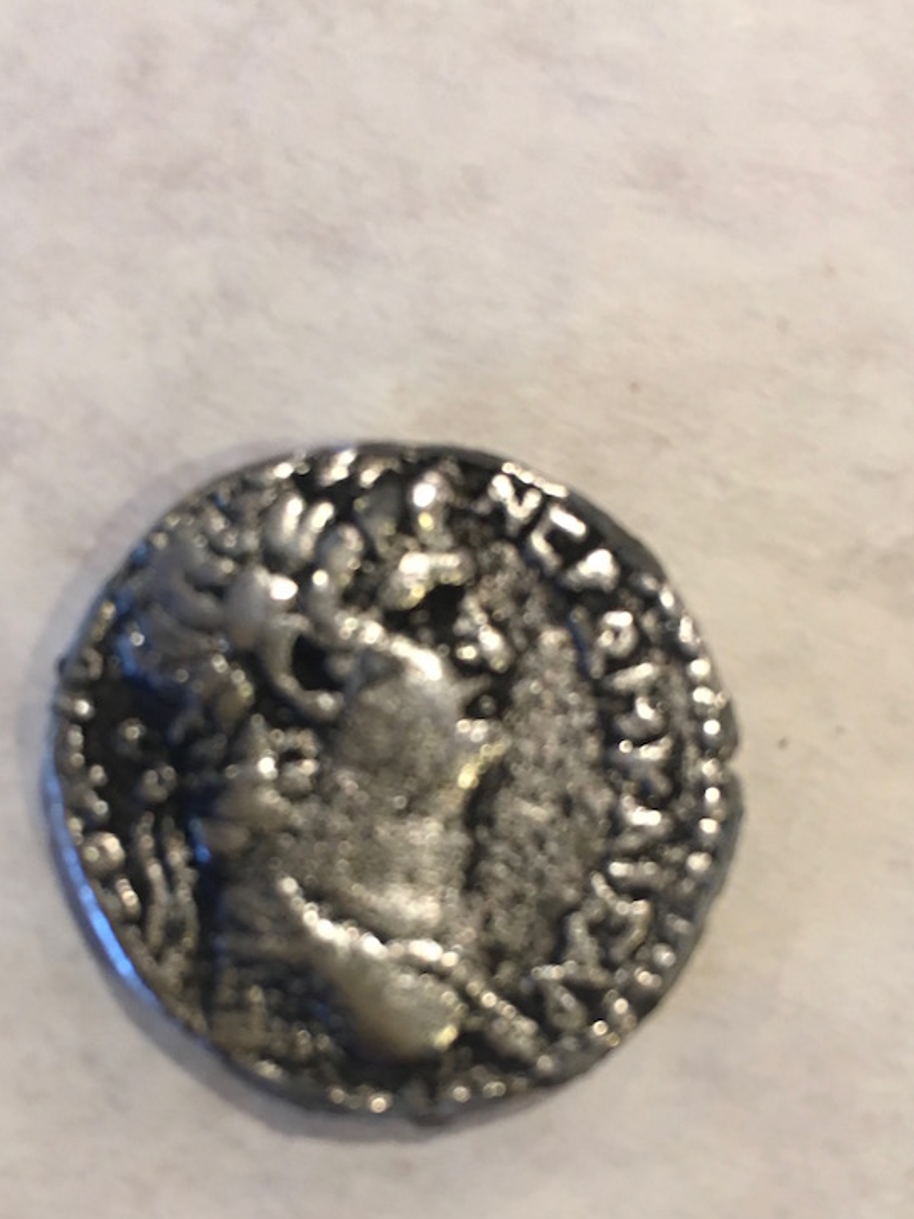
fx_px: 1443
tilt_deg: -83.9
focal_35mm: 41
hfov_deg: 35.0
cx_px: 374
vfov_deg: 45.5
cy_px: 736
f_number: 2.2
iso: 64
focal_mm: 4.15
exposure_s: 1/15
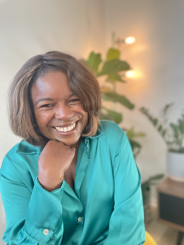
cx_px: 92
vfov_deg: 67.3
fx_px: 184
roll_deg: +3.8
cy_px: 122
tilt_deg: -4.4
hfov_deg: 53.1
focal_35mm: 26
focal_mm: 4.2
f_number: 1.6
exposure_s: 1/60
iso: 100
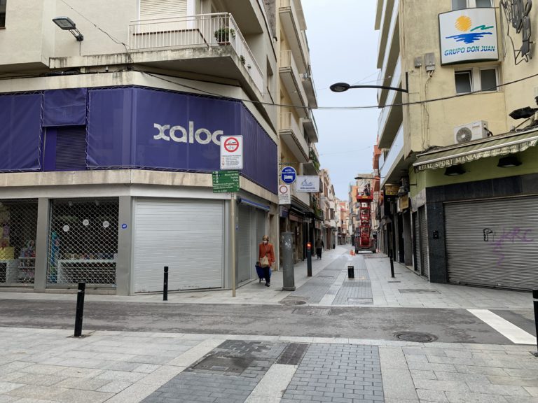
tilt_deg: +4.8
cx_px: 269
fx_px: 404
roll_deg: +0.5
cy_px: 202
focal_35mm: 26
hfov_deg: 67.3
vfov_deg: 53.1
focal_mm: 4.25
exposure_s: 1/225
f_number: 1.8
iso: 25
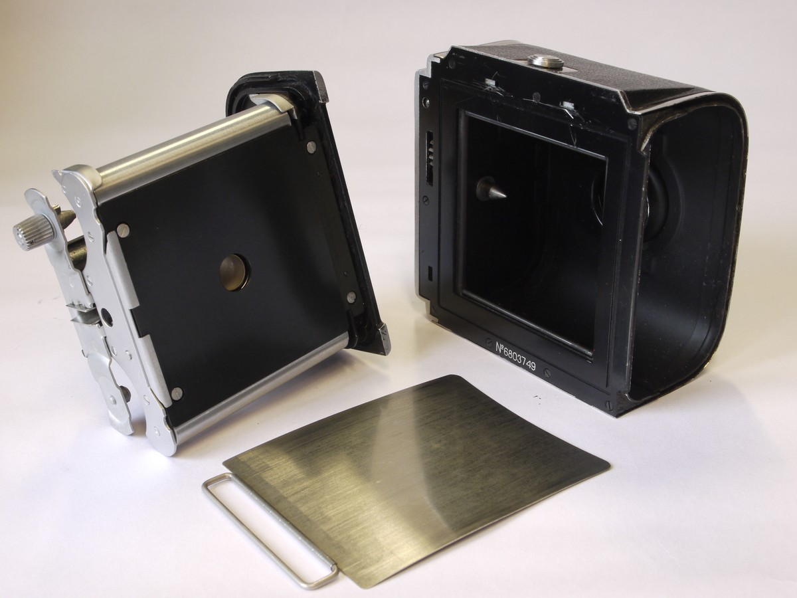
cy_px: 299
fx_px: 1243
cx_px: 398
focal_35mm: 54
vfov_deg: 27.0
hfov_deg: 35.5
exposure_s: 1/13
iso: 400
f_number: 11
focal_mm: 27
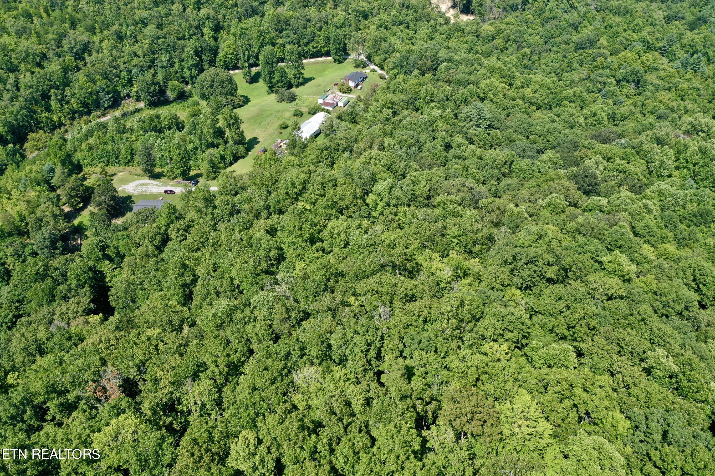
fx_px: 556
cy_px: 238
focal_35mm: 28
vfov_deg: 46.4
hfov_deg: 65.5
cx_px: 358
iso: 100
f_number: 5.6
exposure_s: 1/120
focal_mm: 10.26
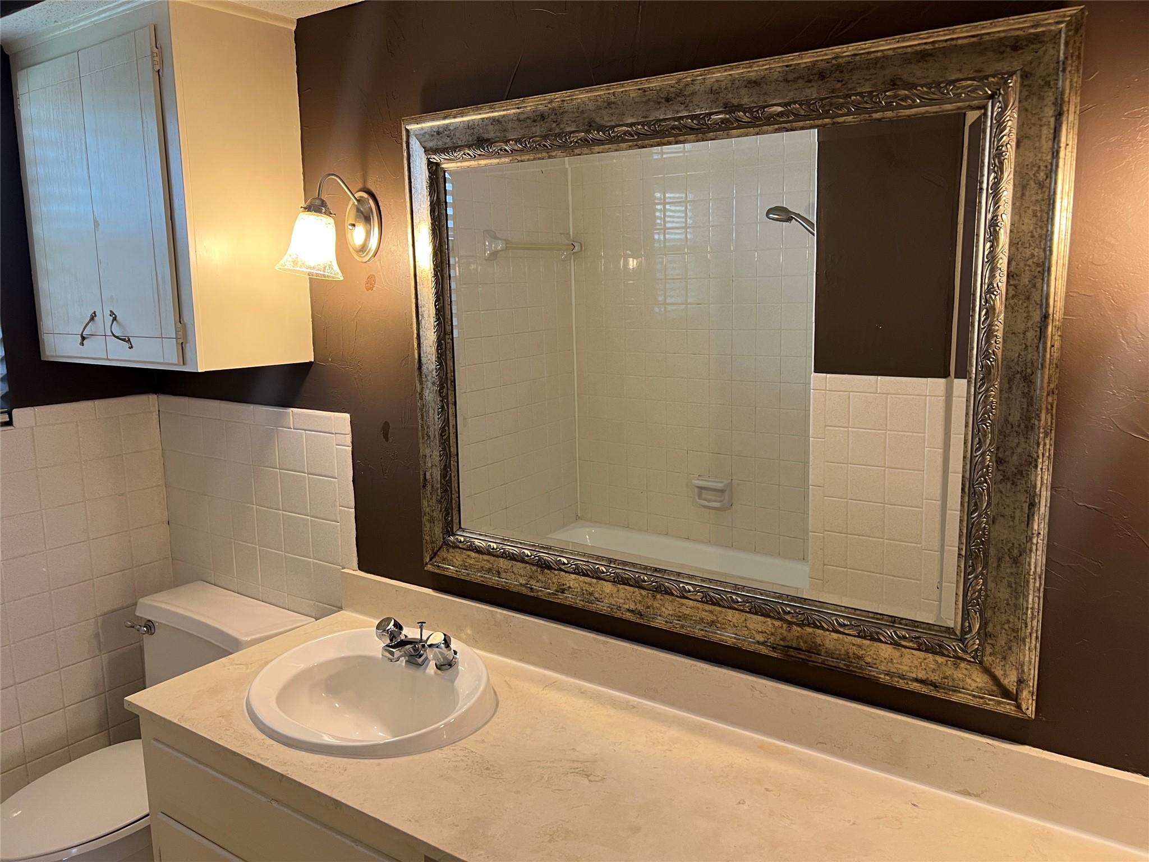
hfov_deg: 67.3
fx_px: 863
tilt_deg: -9.5
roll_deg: +1.2
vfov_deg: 53.1
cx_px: 574
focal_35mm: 26
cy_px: 431
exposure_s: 1/60
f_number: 1.5
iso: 80
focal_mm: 5.7
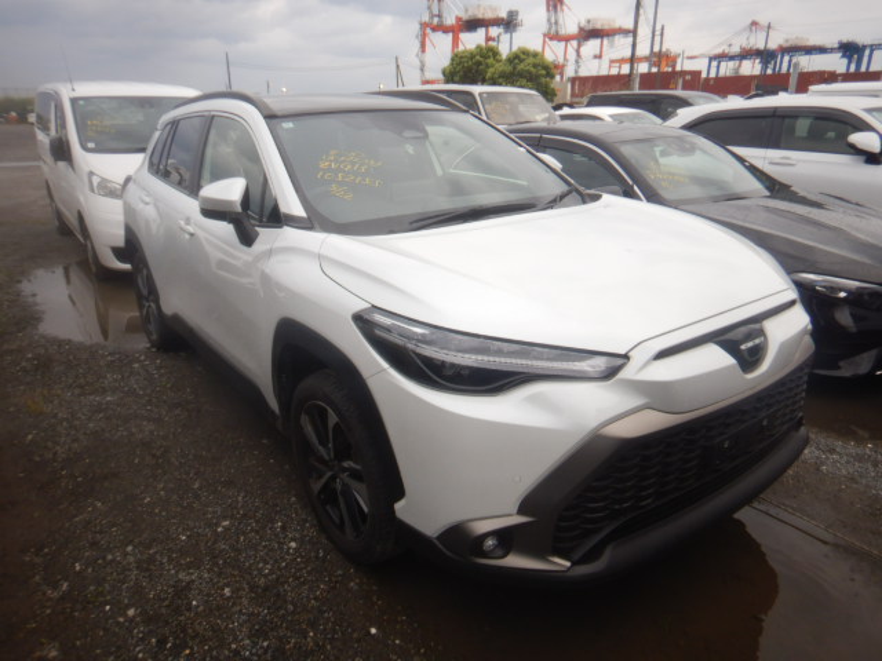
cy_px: 330
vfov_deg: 56.8
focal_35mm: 24
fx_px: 612
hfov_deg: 71.6
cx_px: 441
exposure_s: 1/60
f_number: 2.8
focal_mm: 4.3
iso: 125
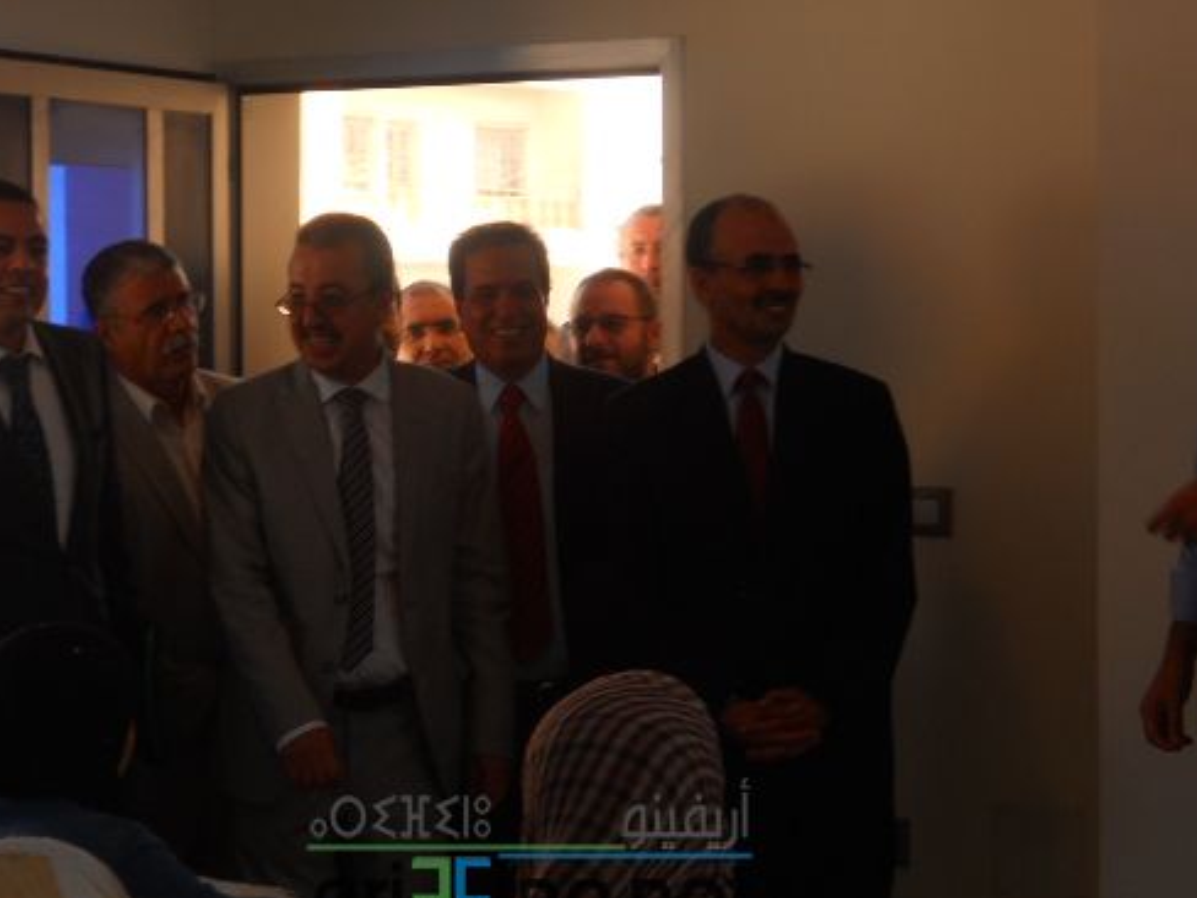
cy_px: 424
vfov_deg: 14.6
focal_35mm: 101
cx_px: 530
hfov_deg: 19.4
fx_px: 3493
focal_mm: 13.9
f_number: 5.9
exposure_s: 1/60
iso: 80
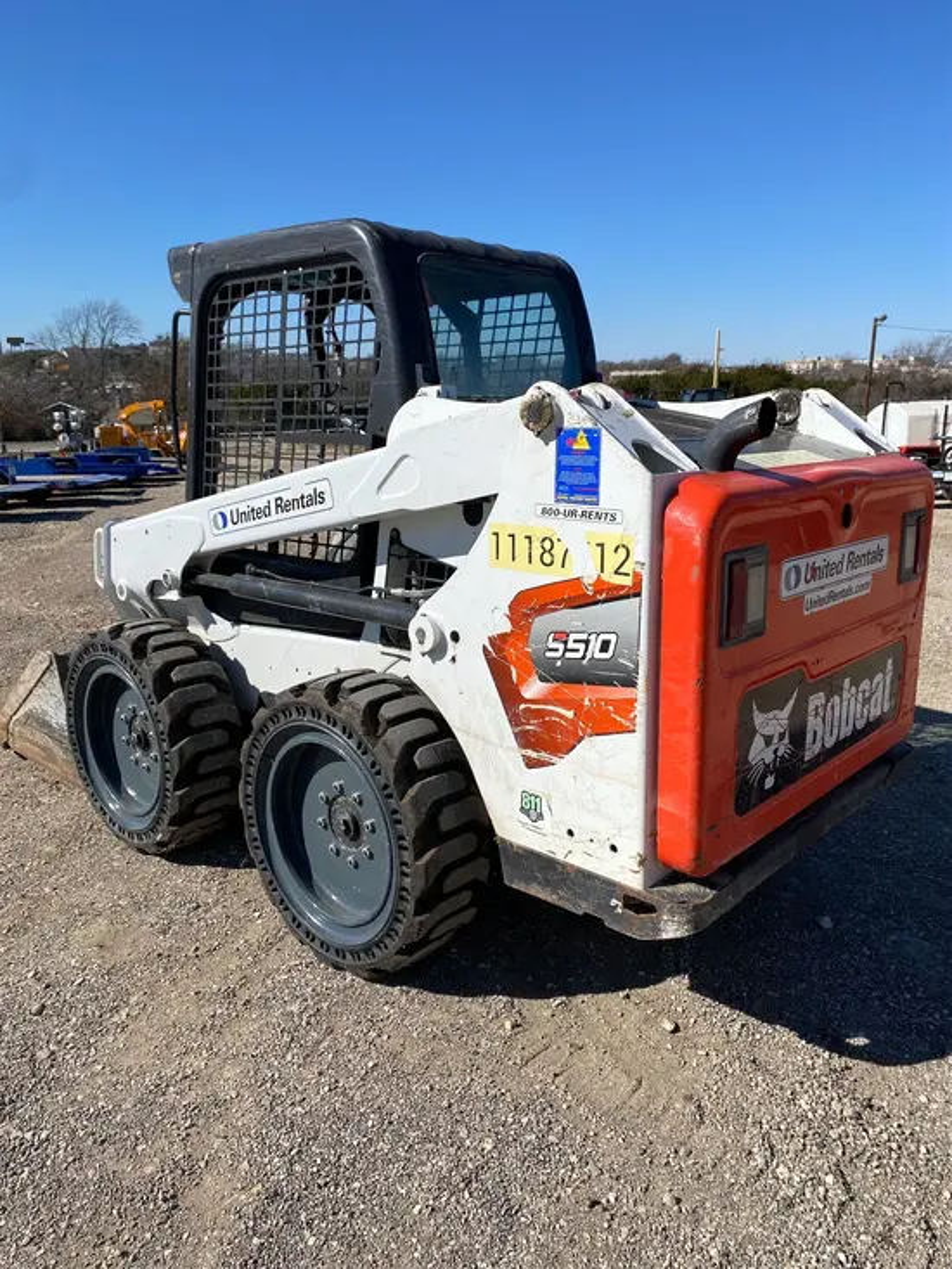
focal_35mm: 26
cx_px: 476
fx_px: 953
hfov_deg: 53.1
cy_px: 634
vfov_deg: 67.3
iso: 32
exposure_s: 1/4808
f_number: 1.8
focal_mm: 4.25
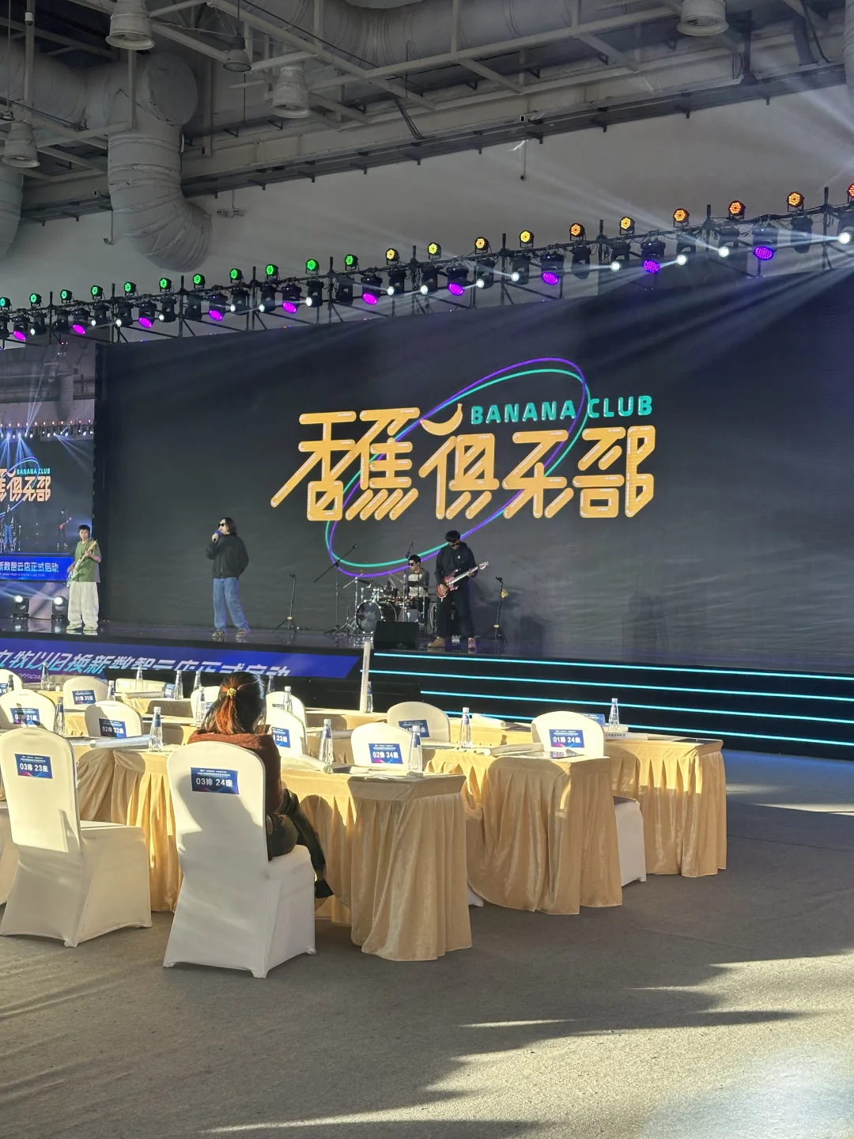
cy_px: 570
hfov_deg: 30.3
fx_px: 1579
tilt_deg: +0.7
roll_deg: -2.7
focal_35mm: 48
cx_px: 427
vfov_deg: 39.7
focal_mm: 6.86
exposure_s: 1/147
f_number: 1.78
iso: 80
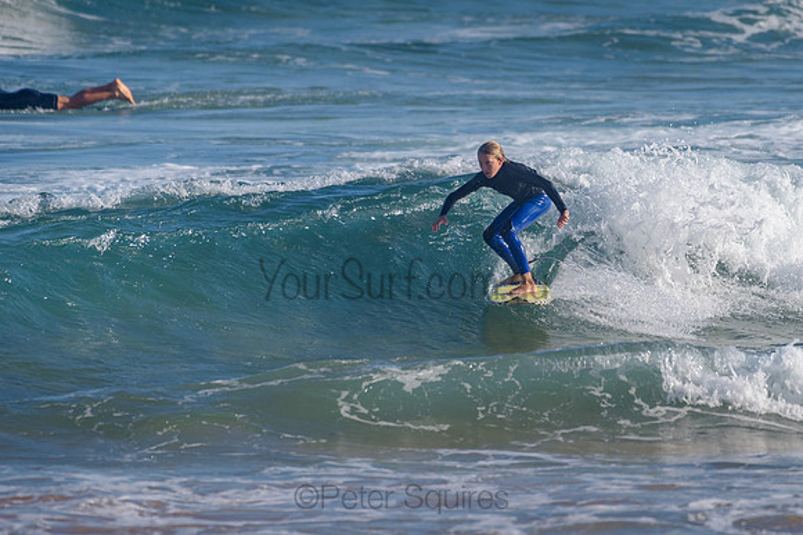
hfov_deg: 3.4
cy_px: 208
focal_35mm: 613
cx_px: 492
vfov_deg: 2.2
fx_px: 13681
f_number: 5.6
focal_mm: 500
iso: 160
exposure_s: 1/2000
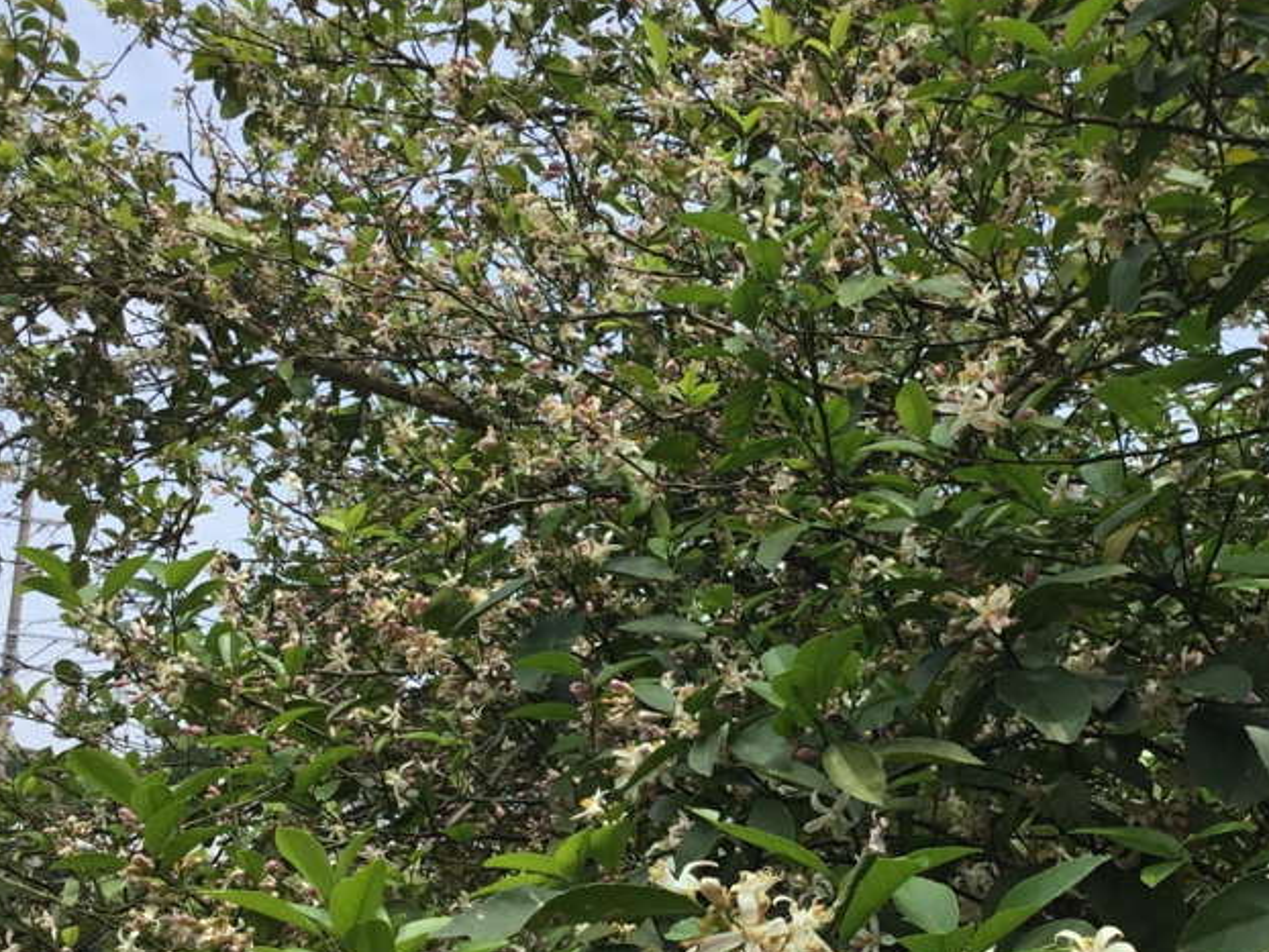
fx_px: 1870
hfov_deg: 37.4
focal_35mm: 51
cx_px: 732
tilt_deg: +10.0
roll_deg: -2.6
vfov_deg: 28.5
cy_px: 557
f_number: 2.4
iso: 25
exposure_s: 1/1006
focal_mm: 3.3
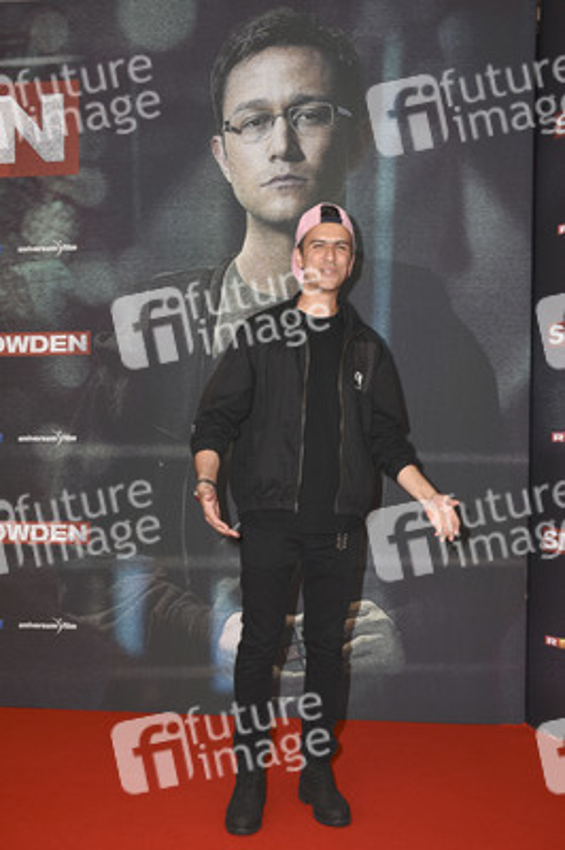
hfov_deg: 38.3
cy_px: 425
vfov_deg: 55.1
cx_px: 282
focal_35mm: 34
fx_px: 814
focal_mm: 23
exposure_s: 1/250
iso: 400
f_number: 5.6
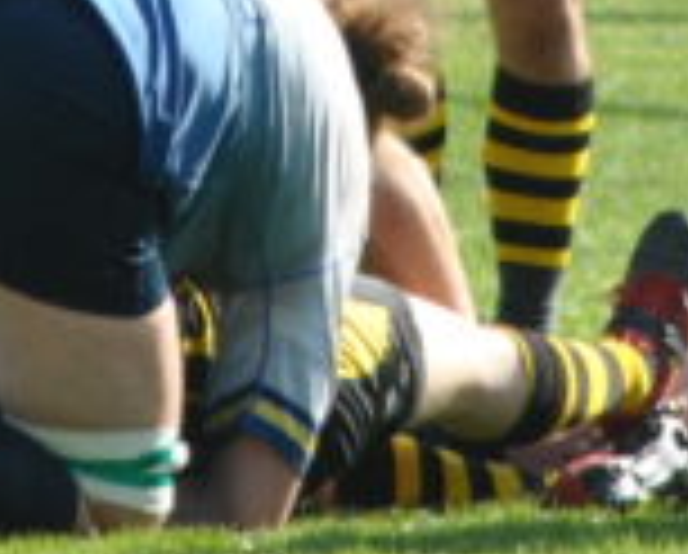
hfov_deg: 1.2
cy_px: -525
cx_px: 211
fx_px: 32683
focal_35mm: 1602
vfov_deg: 1.0
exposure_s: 1/640
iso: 200
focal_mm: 170
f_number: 4.5
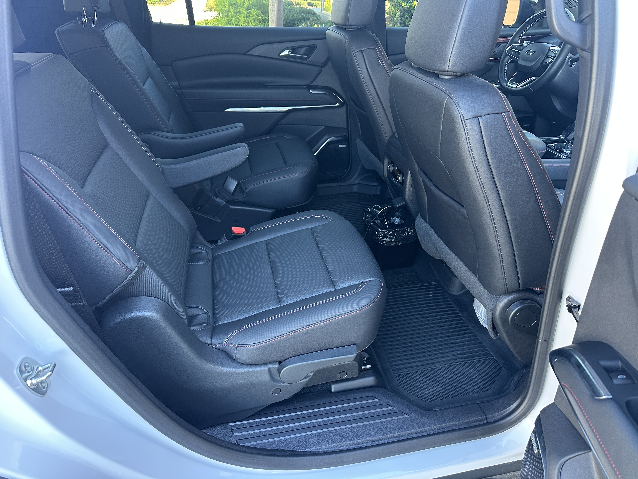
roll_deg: -5.0
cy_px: 240
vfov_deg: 56.8
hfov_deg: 71.6
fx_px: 442
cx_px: 319
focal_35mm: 24
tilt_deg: -28.9
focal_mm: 6.86
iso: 250
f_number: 1.78
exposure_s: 1/82
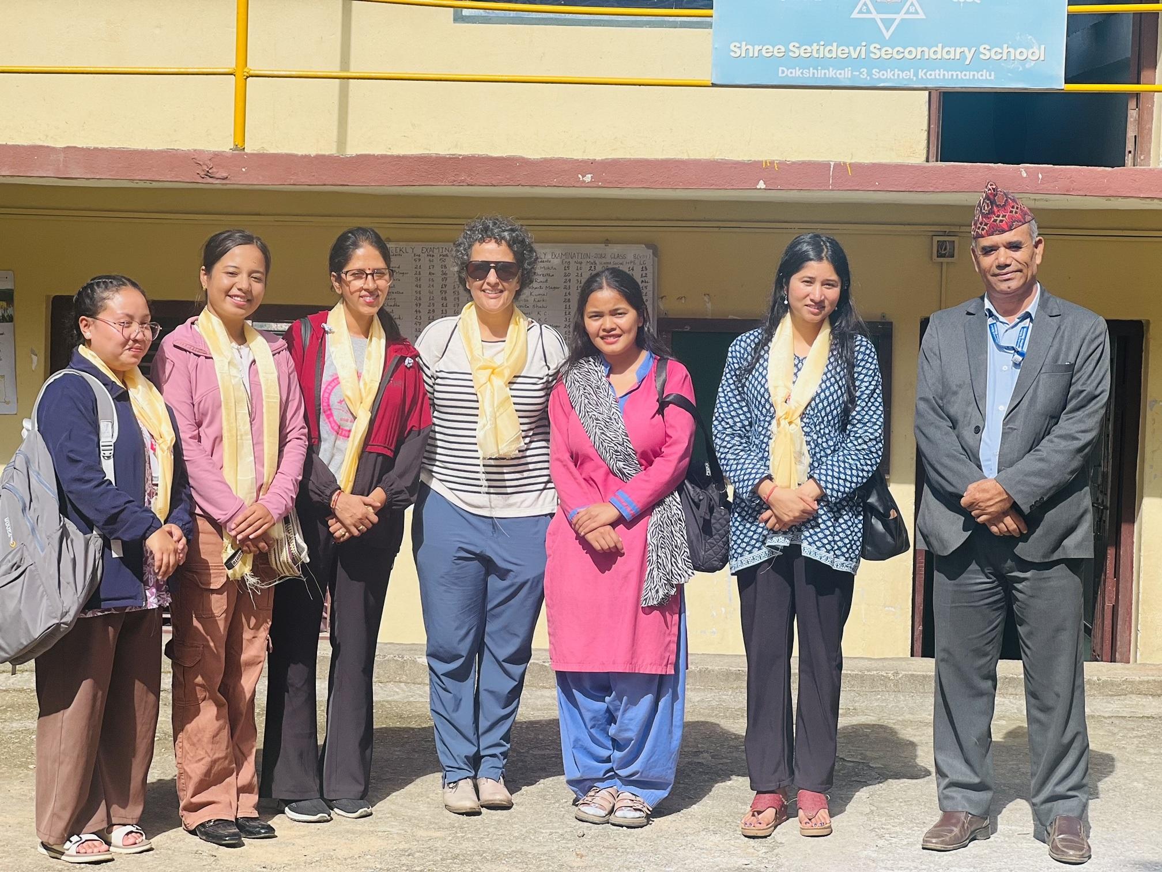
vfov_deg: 19.1
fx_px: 2585
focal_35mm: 77
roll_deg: -1.8
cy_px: 436
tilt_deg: -3.6
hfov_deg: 25.3
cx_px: 581
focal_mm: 9
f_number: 2.8
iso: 32
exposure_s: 1/464
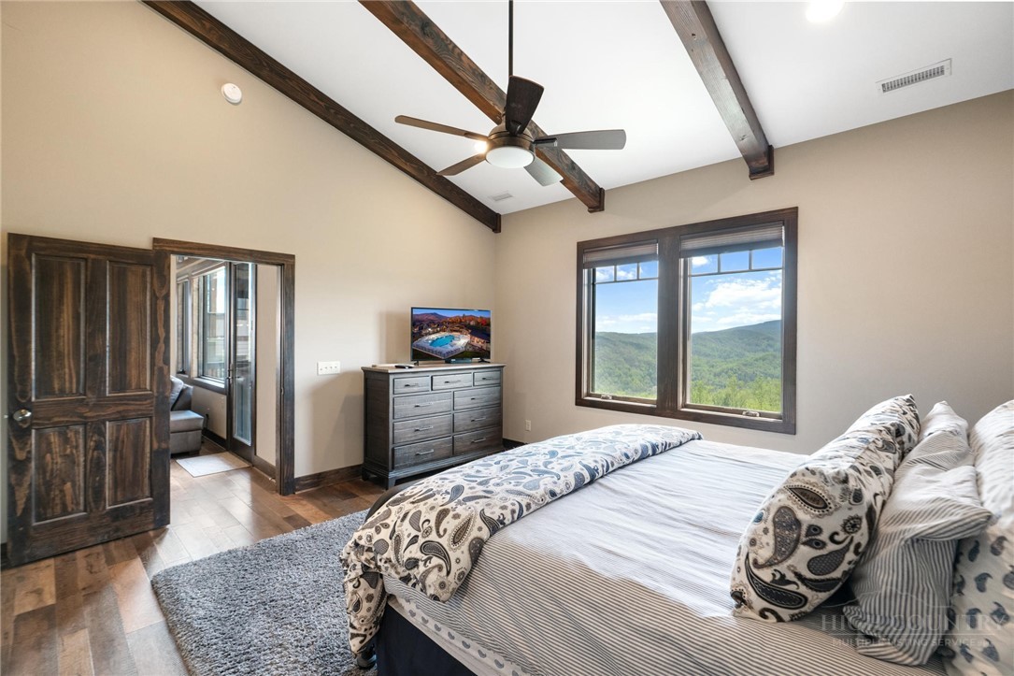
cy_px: 338
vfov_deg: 73.7
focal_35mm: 16
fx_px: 451
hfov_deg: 96.7
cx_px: 507
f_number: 6.3
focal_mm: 16
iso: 6400
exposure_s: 1/25
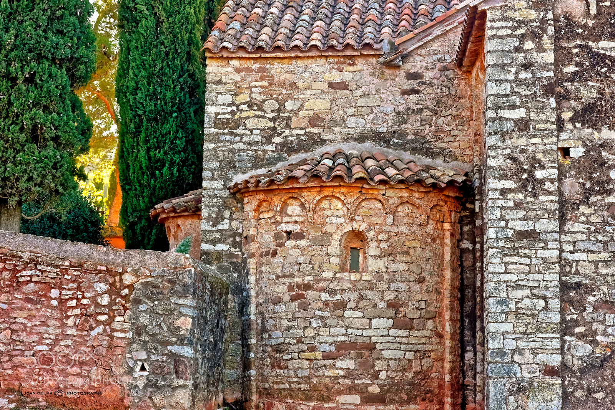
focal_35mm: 85
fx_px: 1453
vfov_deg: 16.1
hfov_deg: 23.9
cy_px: 205
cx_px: 308
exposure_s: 1/160
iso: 560
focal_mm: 85
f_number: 6.3
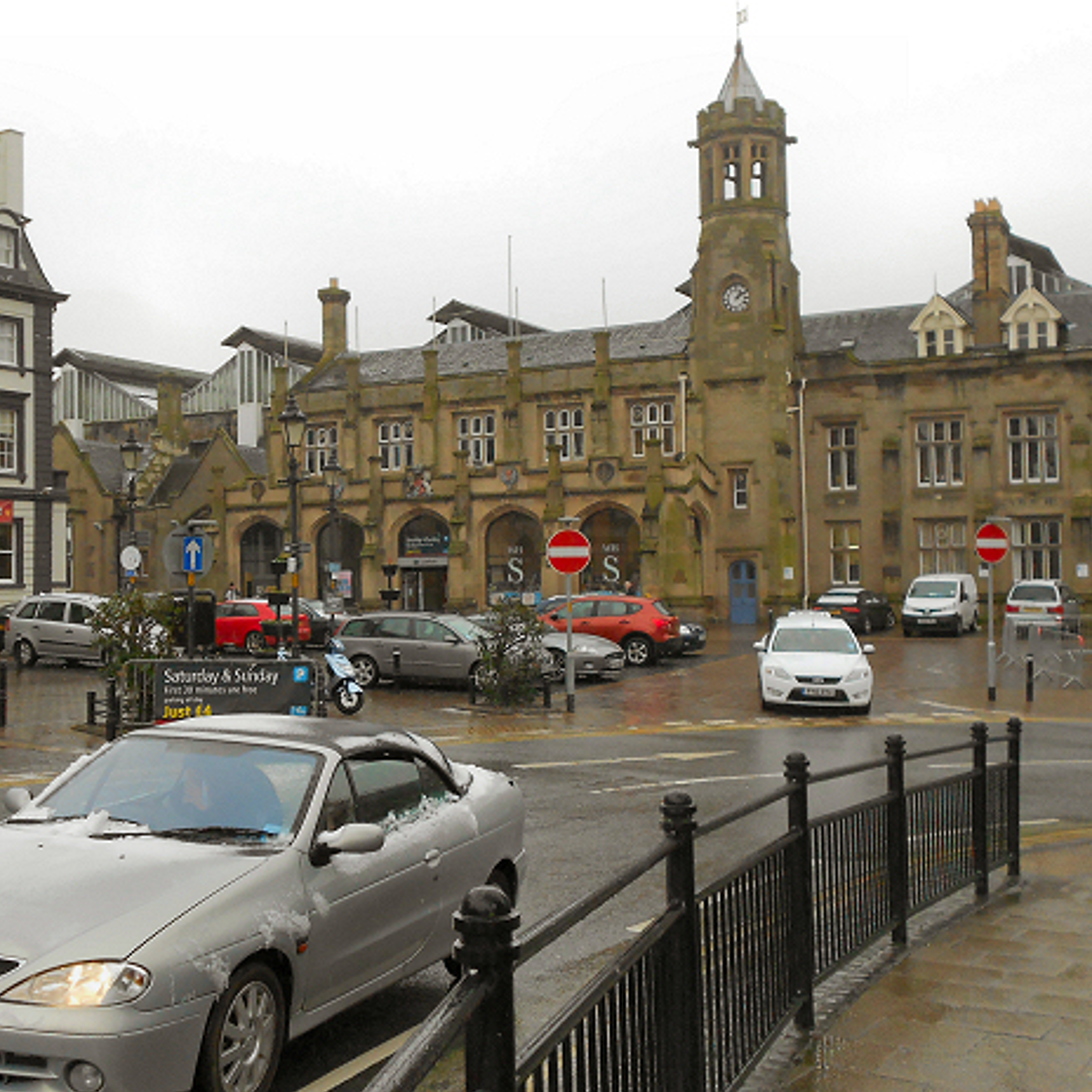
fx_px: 1392
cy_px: 530
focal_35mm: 39
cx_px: 438
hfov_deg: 42.6
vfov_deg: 42.8
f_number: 3.6
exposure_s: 1/320
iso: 200
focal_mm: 5.8
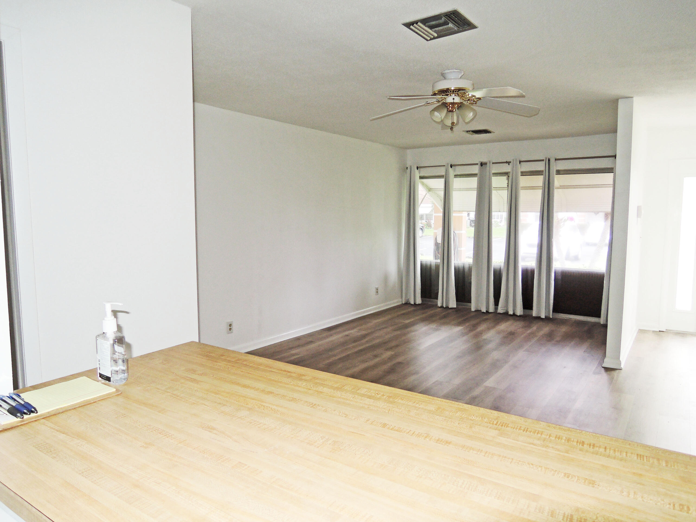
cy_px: 261
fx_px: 483
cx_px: 348
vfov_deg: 56.8
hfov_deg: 71.6
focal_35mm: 24
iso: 200
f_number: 2.8
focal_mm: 5.1
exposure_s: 1/30
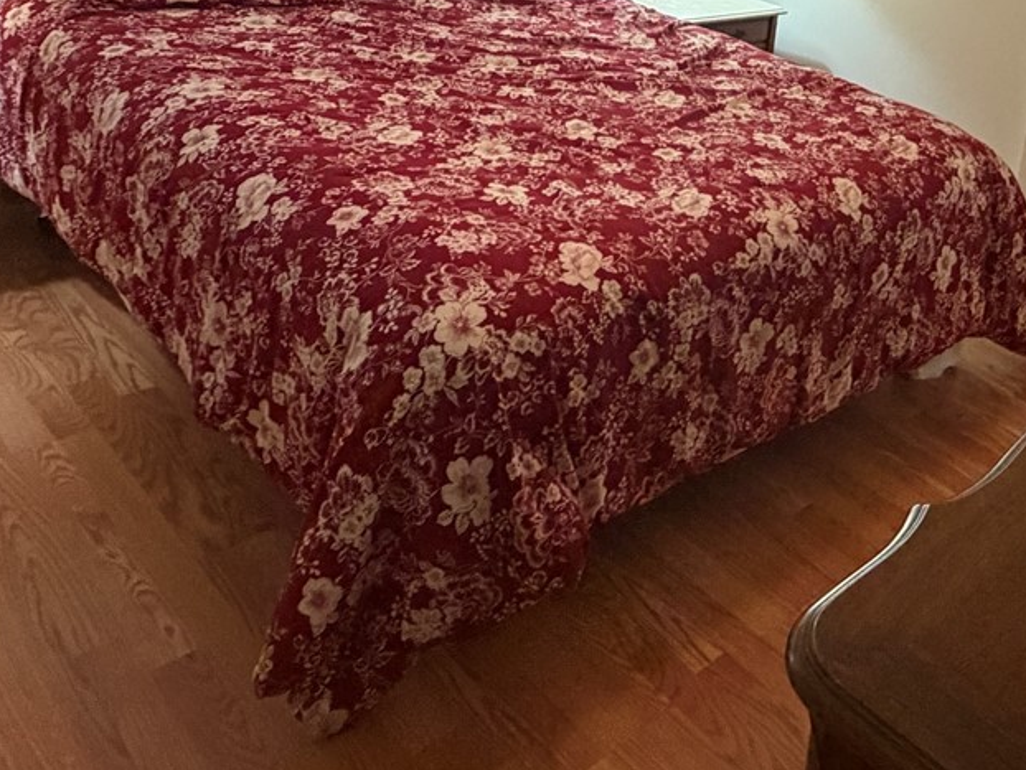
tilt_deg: -14.6
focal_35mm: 36
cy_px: 77
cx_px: 879
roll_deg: -8.9
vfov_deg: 37.1
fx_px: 1067
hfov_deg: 47.3
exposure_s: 1/60
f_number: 2.2
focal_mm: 2.22
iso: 500
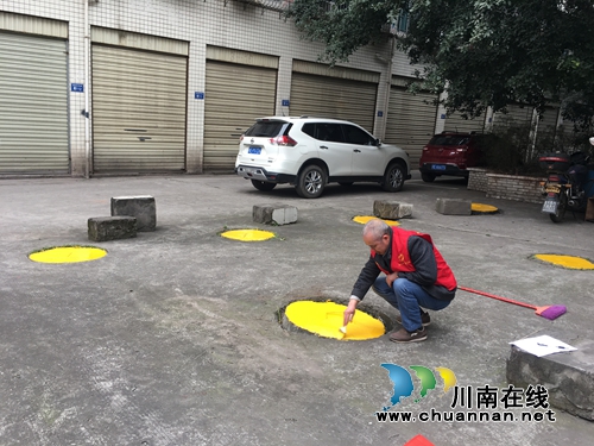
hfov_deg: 61.7
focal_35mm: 29
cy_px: 223
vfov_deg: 48.2
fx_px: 498
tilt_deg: -11.0
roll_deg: -4.1
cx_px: 297
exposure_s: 1/50
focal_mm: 4.15
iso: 25
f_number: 2.2
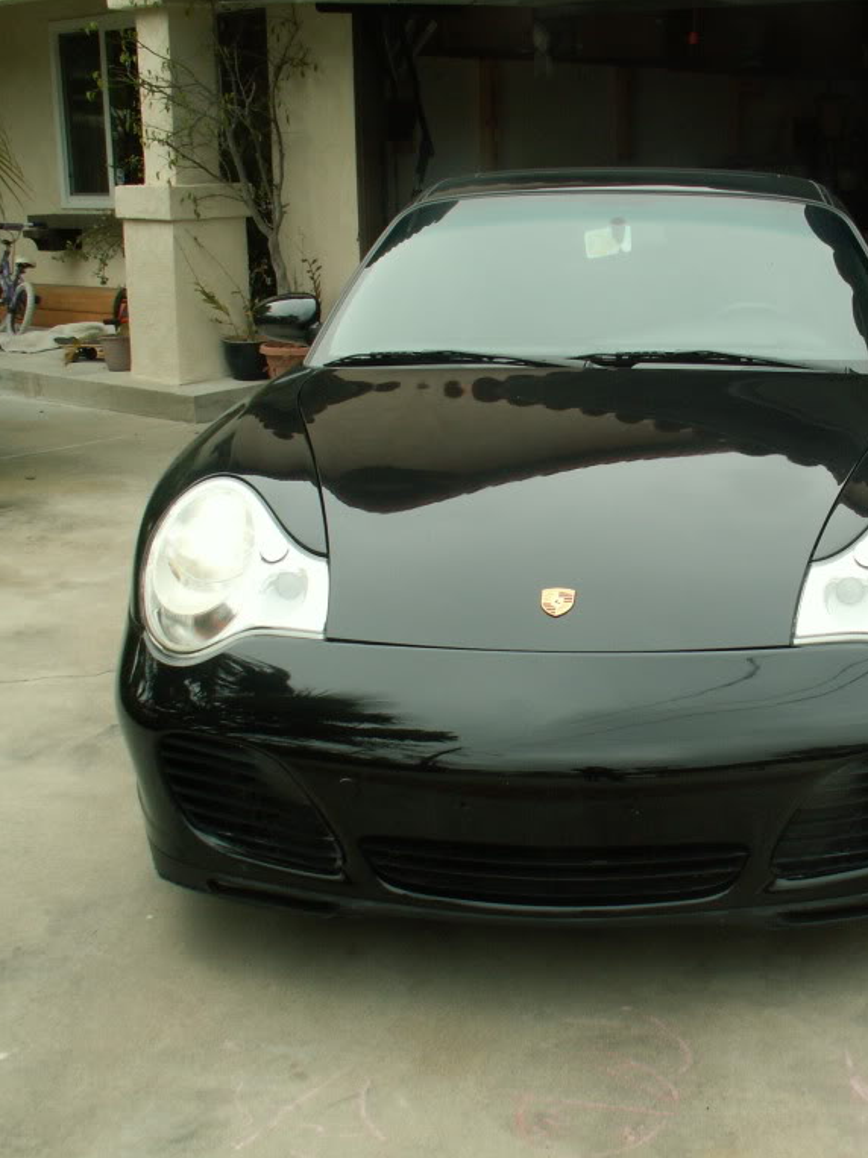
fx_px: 1572
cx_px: 704
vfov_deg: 40.4
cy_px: 578
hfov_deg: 30.1
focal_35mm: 47
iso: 50
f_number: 5
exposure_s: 1/100
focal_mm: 5.86
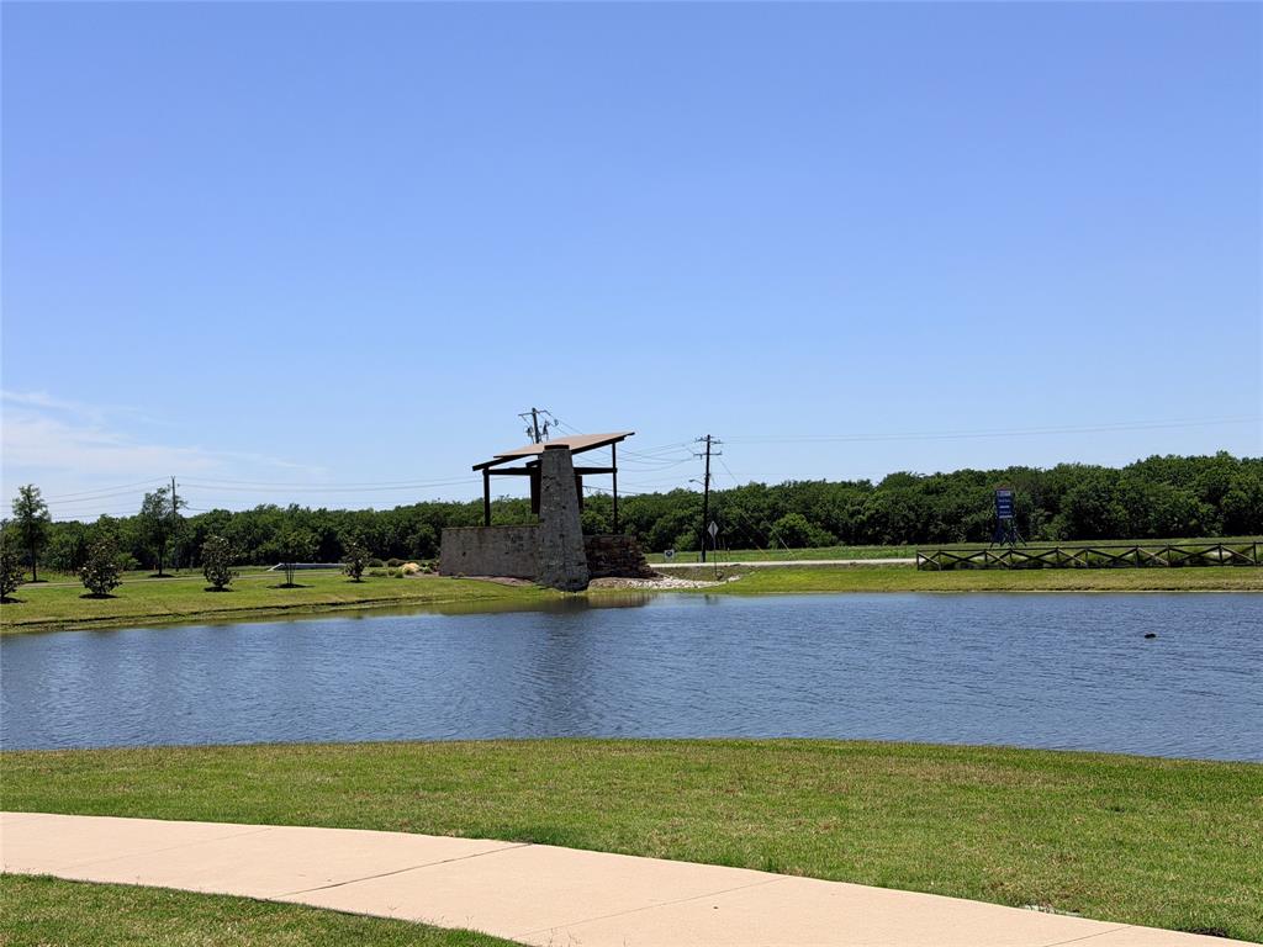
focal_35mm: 48
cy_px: 474
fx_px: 1751
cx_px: 632
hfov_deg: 39.7
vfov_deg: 30.3
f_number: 1.78
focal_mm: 6.76
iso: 64
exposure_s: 1/7874
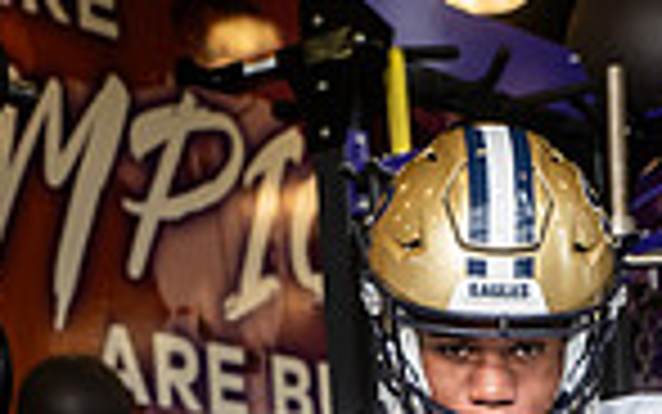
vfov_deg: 8.2
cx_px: 504
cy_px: 940
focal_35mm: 150
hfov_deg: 13.9
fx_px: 2707
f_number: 5.6
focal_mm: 48
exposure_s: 1/250
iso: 500
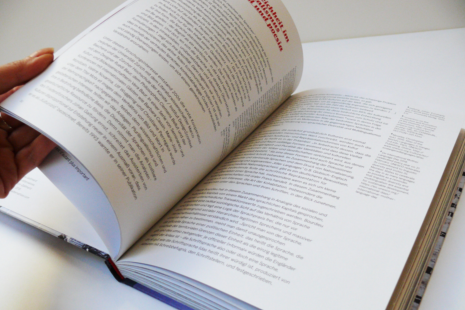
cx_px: 231
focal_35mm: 37
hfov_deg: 51.9
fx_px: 478
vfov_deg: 35.9
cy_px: 171
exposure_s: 1/100
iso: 200
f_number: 2.8
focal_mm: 7.4
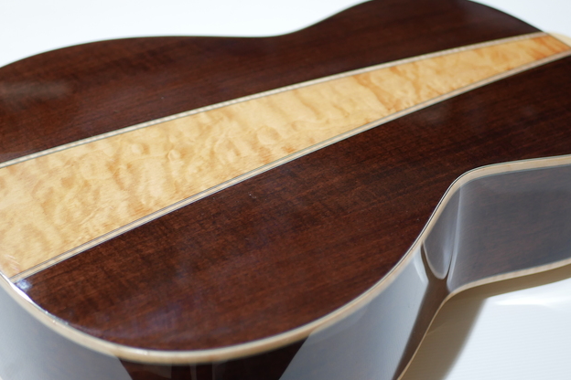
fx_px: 1189
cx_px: 318
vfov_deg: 18.2
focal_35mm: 75
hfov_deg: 27.0
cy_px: 220
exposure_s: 1/60
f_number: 1.7
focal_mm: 25
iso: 320
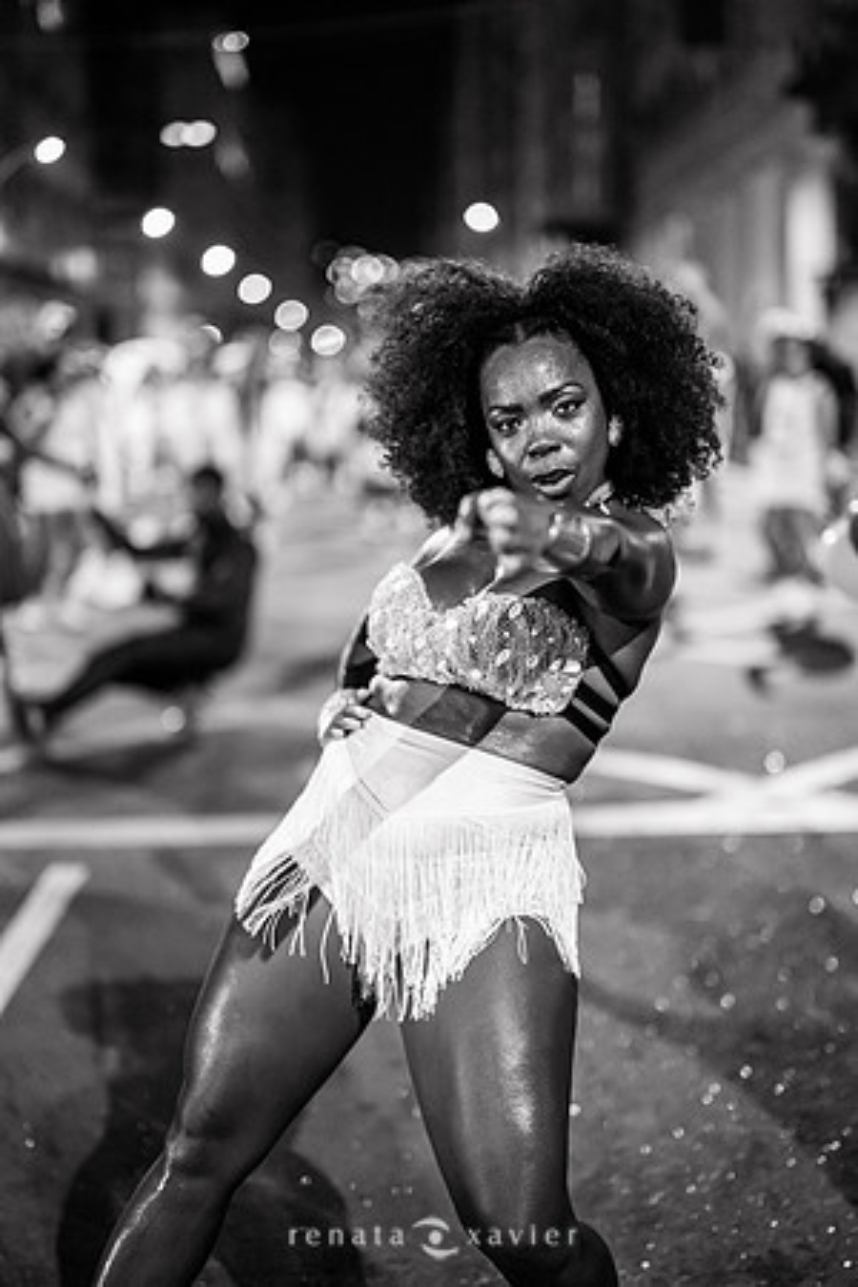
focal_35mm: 50
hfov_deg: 27.0
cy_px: 644
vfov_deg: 39.6
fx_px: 1787
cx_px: 429
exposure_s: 1/320
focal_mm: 50
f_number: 1.2
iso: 2000
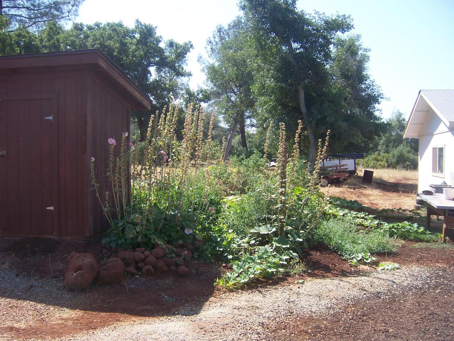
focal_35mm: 36
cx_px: 227
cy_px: 170
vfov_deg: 39.7
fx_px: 472
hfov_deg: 51.4
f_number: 2.8
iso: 80
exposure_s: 1/640
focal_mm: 6.2
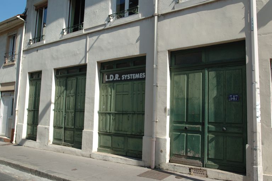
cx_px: 136
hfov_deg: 62.0
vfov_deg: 43.5
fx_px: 226
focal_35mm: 30
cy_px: 90
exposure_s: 1/400
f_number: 10
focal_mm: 20
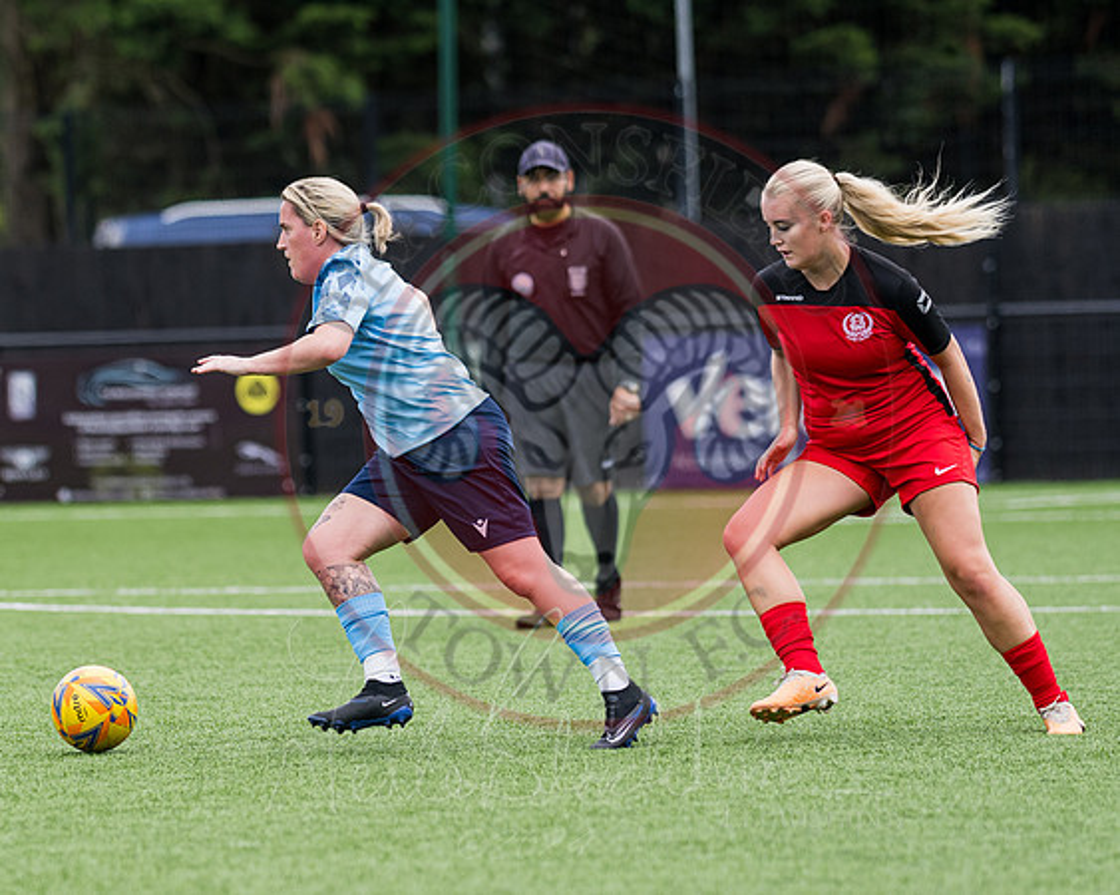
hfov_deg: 6.6
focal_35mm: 291
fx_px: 9650
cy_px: 568
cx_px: 308
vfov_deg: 5.3
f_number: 2.2
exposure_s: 1/4000
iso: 200
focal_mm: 135
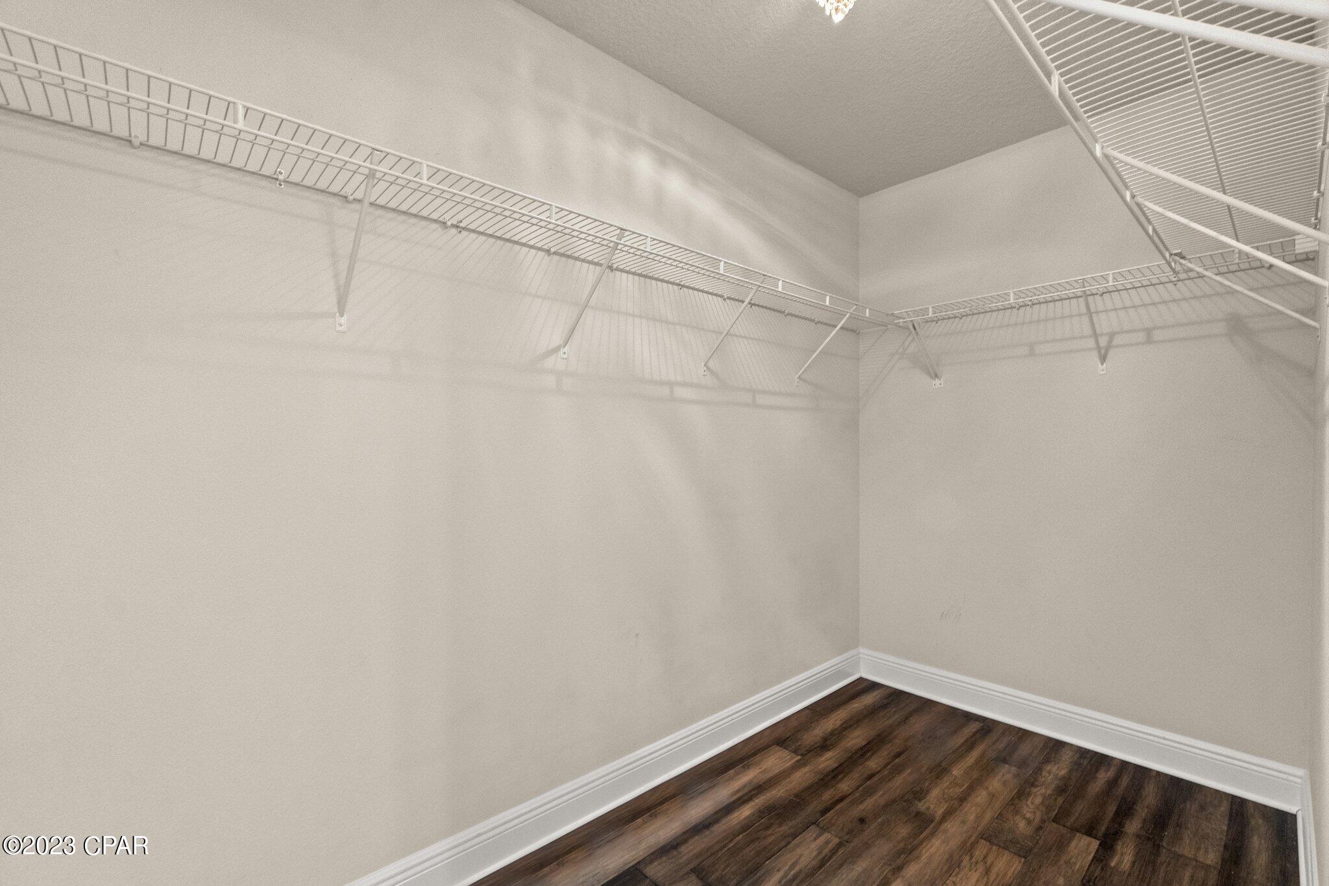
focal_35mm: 15
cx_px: 664
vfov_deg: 77.3
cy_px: 443
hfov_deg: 100.4
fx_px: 554
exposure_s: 5
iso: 800
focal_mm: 10
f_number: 9
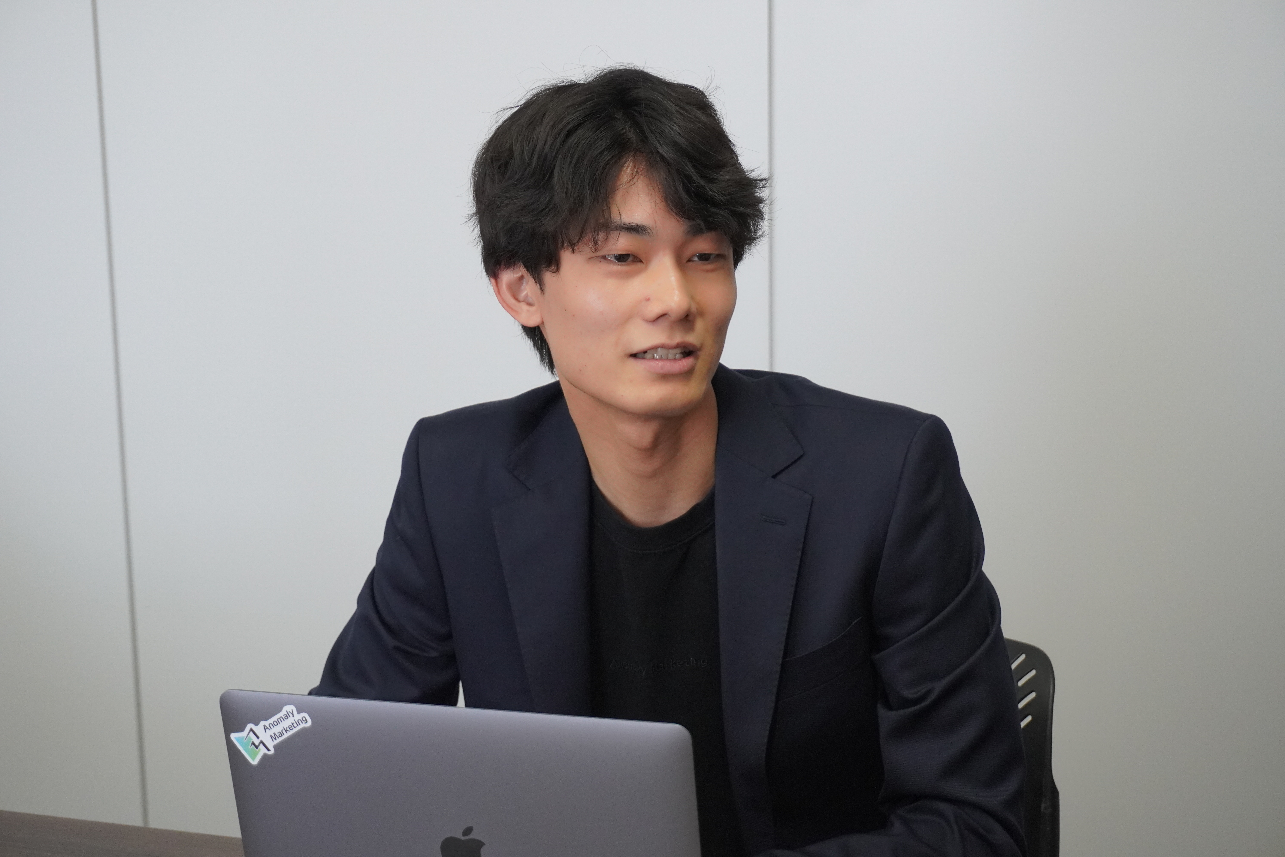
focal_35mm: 75
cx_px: 642
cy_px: 428
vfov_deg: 18.2
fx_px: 2677
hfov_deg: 27.0
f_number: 5.6
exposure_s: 1/160
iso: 2000
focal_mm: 50
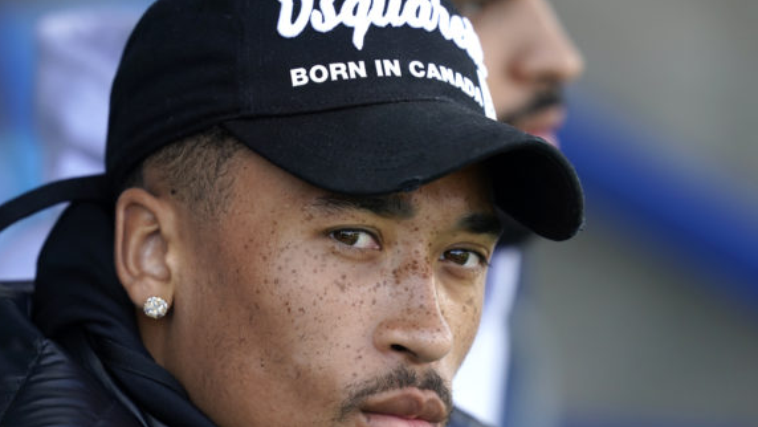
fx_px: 11318
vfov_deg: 2.2
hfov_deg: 3.8
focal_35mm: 563
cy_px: 316
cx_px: 376
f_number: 3.5
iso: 800
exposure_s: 1/1000
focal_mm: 400
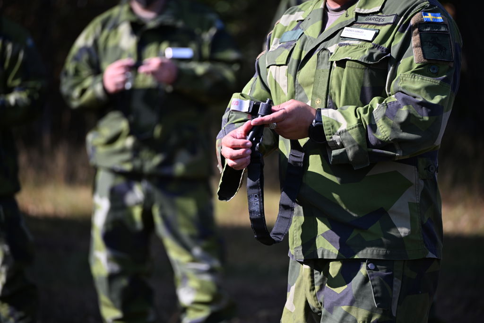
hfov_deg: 8.2
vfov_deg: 5.5
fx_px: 3375
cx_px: 242
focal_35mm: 251
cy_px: 162
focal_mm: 251
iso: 220
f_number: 6
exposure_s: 1/500
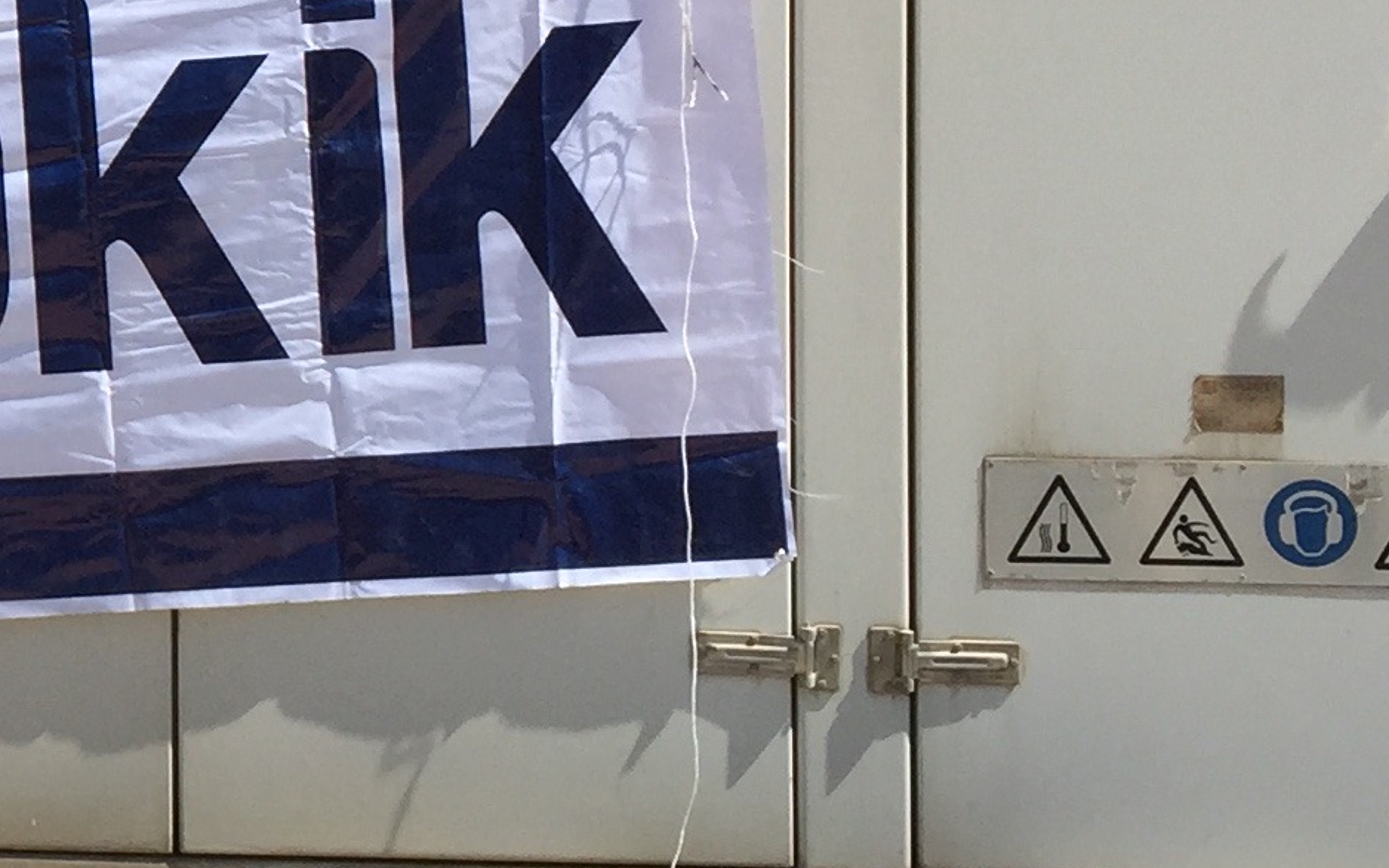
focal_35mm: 107
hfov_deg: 17.7
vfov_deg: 12.1
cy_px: -15
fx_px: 4050
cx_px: -609
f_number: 2.2
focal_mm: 4.15
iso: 32
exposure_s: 1/2083
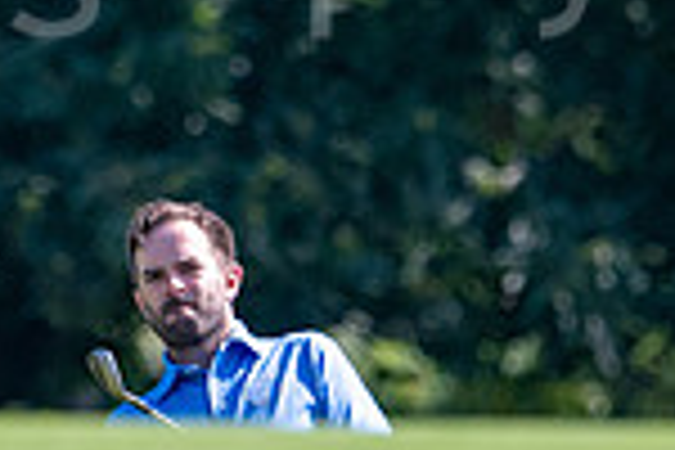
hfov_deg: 1.1
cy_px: -352
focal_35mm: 1895
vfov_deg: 0.7
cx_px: -50
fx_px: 35528
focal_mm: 300
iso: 200
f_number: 4
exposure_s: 1/1000
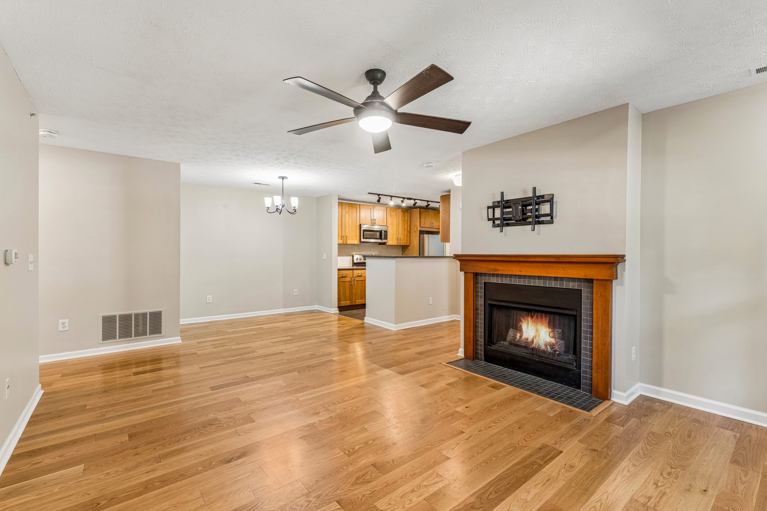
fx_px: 332
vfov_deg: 75.1
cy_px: 256
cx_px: 384
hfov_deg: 98.2
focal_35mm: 16
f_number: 5.6
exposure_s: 1/6
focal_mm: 15.6
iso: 200
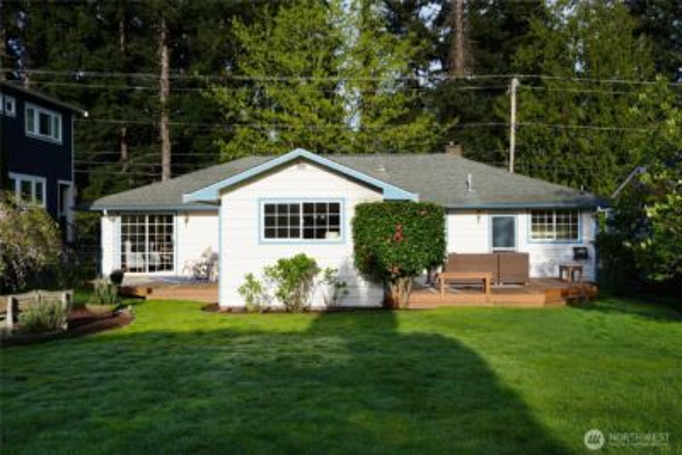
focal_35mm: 36
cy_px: 228
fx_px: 682
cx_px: 341
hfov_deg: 53.1
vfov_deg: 36.9
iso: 100
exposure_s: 1/125
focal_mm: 24
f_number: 9
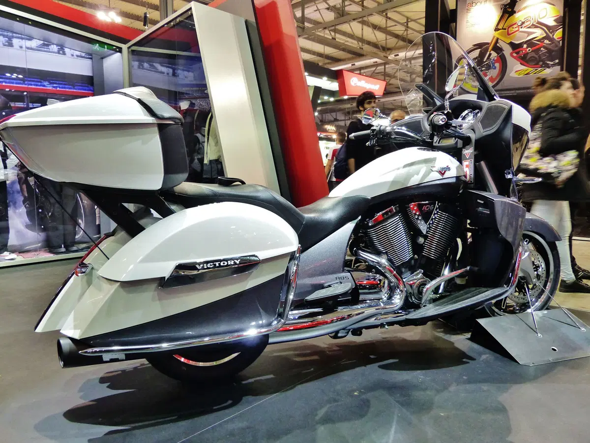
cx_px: 295
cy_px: 222
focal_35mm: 25
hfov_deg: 69.4
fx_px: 426
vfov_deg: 54.9
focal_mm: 4.5
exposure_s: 1/25
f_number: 2.8
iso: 400
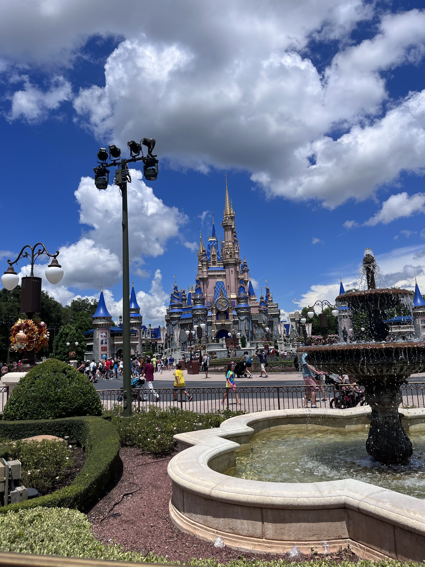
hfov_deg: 53.1
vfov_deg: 67.3
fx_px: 426
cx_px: 212
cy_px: 284
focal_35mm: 26
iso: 50
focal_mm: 5.1
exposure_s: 1/7353
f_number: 1.6
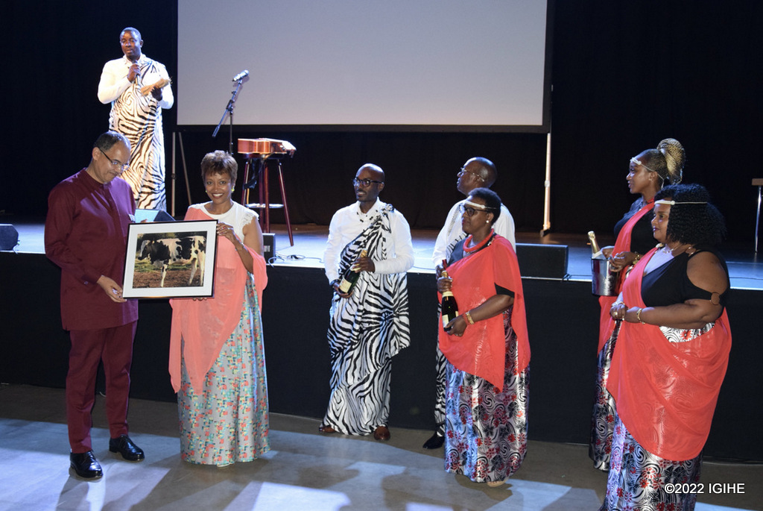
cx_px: 382
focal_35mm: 36
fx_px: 764
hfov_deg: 53.1
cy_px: 256
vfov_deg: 37.0
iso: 2200
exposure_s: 1/60
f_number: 3.8
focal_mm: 24
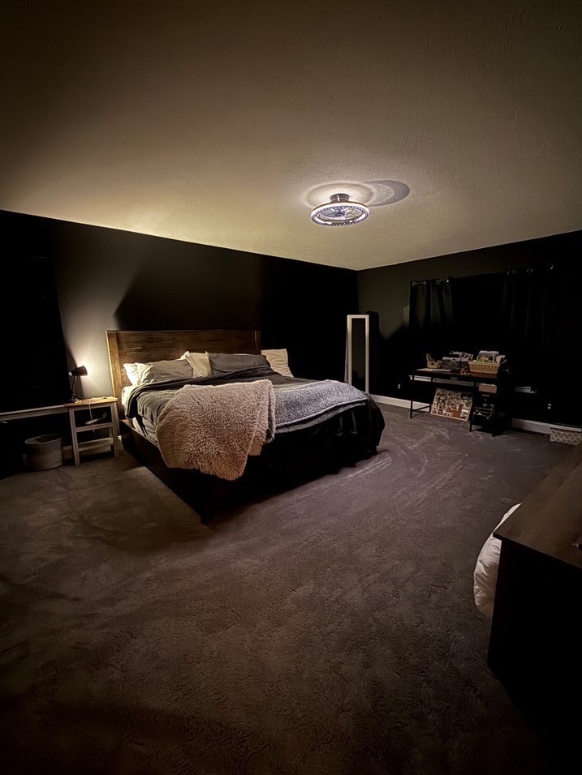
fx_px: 336
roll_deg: +0.4
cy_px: 398
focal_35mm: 15
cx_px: 300
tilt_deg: -10.9
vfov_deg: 98.1
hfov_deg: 81.7
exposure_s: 1/10
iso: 1000
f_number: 2.2
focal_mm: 2.22
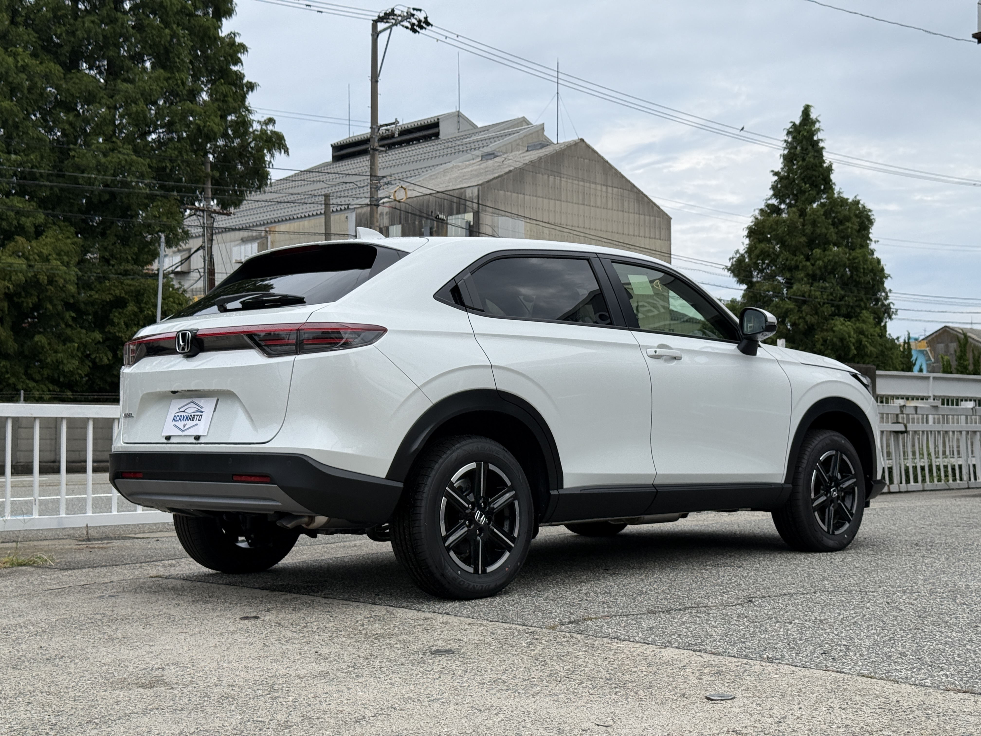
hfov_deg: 39.7
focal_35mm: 48
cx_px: 490
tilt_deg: +2.9
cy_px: 368
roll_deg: -0.1
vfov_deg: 30.3
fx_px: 1360
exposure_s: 1/5208
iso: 64
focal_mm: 6.76
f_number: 1.78
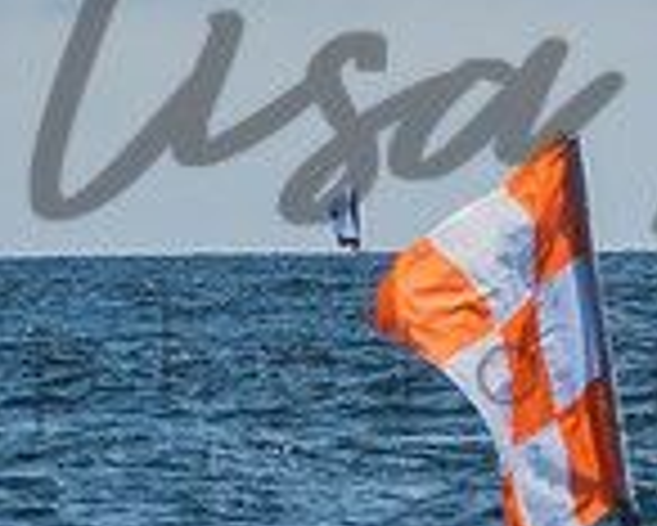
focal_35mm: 683
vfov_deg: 2.3
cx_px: 1035
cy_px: 27
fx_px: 13290
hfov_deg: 2.8
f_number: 14
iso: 640
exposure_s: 1/1250
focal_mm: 122
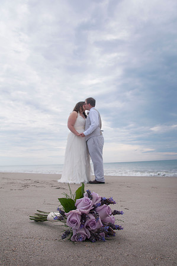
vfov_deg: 67.4
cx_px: 88
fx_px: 200
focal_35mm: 27
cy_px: 133
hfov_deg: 47.8
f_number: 8
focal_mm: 18
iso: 100
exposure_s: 1/250
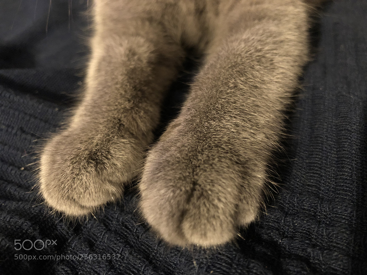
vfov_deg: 49.7
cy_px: 138
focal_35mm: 28
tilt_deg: -46.8
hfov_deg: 63.4
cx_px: 184
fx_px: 297
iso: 125
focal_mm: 3.99
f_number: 1.8
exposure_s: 1/4
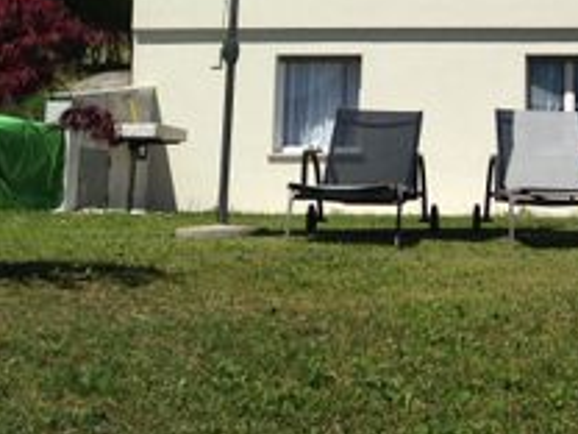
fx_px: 1586
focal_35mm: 95
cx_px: 564
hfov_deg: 20.1
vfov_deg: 15.2
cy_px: -42
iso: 50
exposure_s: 1/2857
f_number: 2.4
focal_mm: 4.12
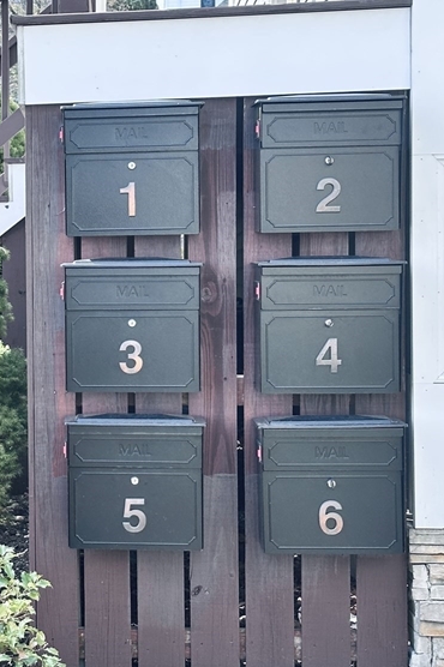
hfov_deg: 14.4
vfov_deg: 22.1
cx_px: -78
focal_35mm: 92
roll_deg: +0.4
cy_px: 298
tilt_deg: -0.7
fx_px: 1704
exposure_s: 1/452
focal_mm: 6.86
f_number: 1.78
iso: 64
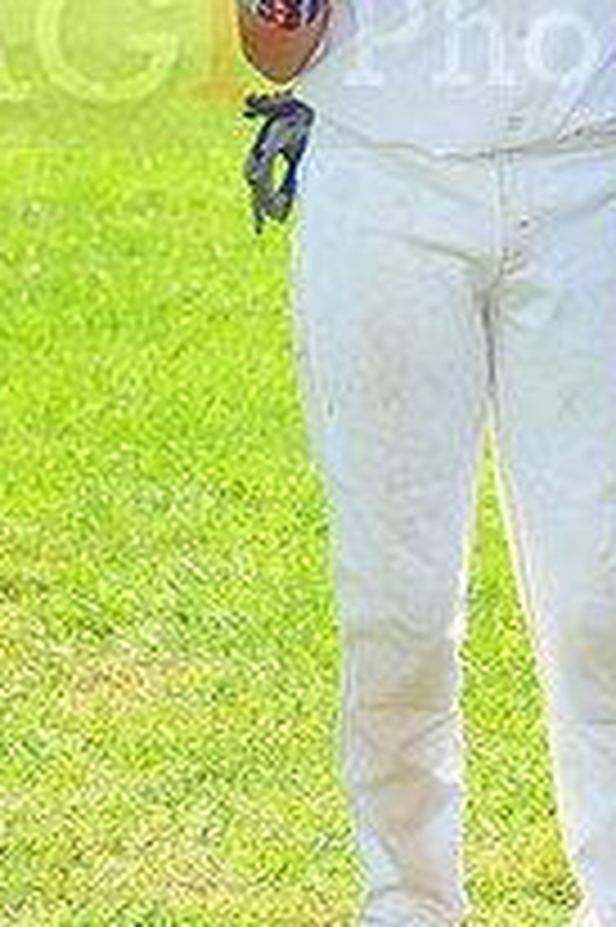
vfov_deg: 6.5
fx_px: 8098
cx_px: 670
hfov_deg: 4.3
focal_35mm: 315
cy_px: 4
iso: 320
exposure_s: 1/400
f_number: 7.1
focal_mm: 112
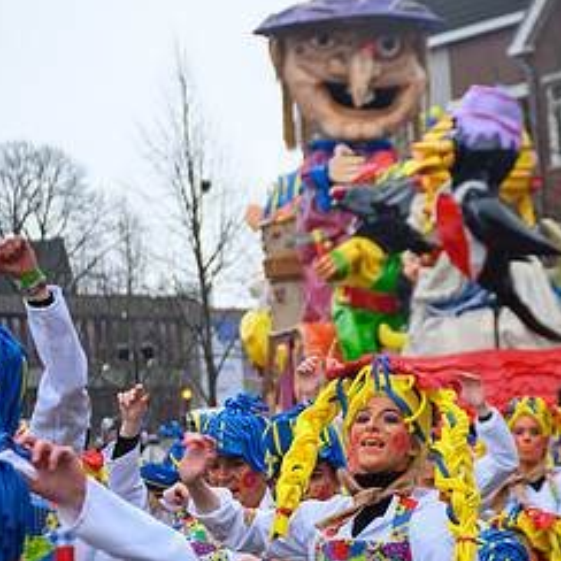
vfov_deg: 9.9
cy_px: 400
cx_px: 329
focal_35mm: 176
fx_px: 3227
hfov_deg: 9.9
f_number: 5
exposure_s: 1/200
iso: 400
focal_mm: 75
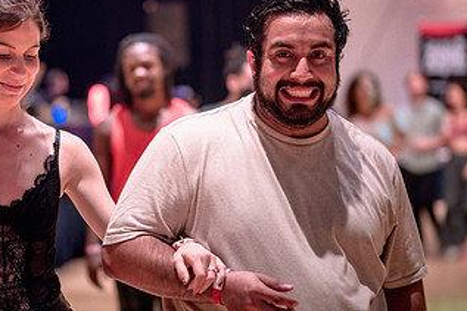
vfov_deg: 12.7
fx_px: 1400
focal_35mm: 108
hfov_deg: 18.9
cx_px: 163
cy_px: 191
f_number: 1.2
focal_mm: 50
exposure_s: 1/200
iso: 1250
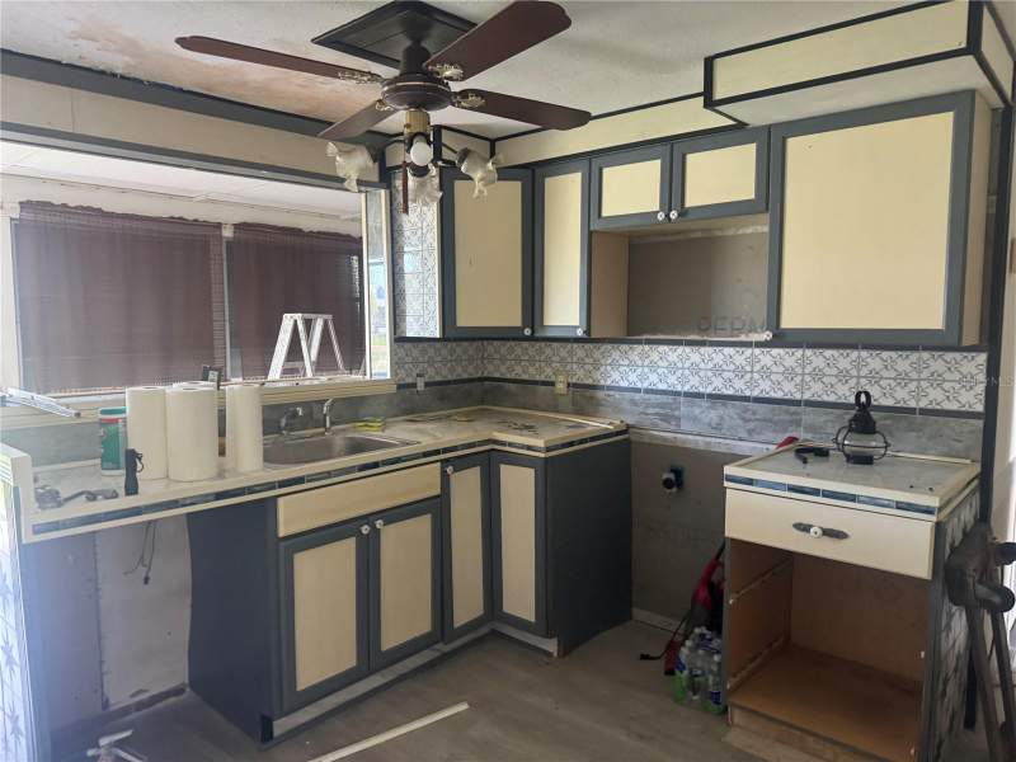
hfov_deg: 71.6
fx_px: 704
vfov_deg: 56.8
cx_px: 508
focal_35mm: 24
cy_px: 381
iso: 500
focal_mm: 6.76
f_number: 1.78
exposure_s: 1/60
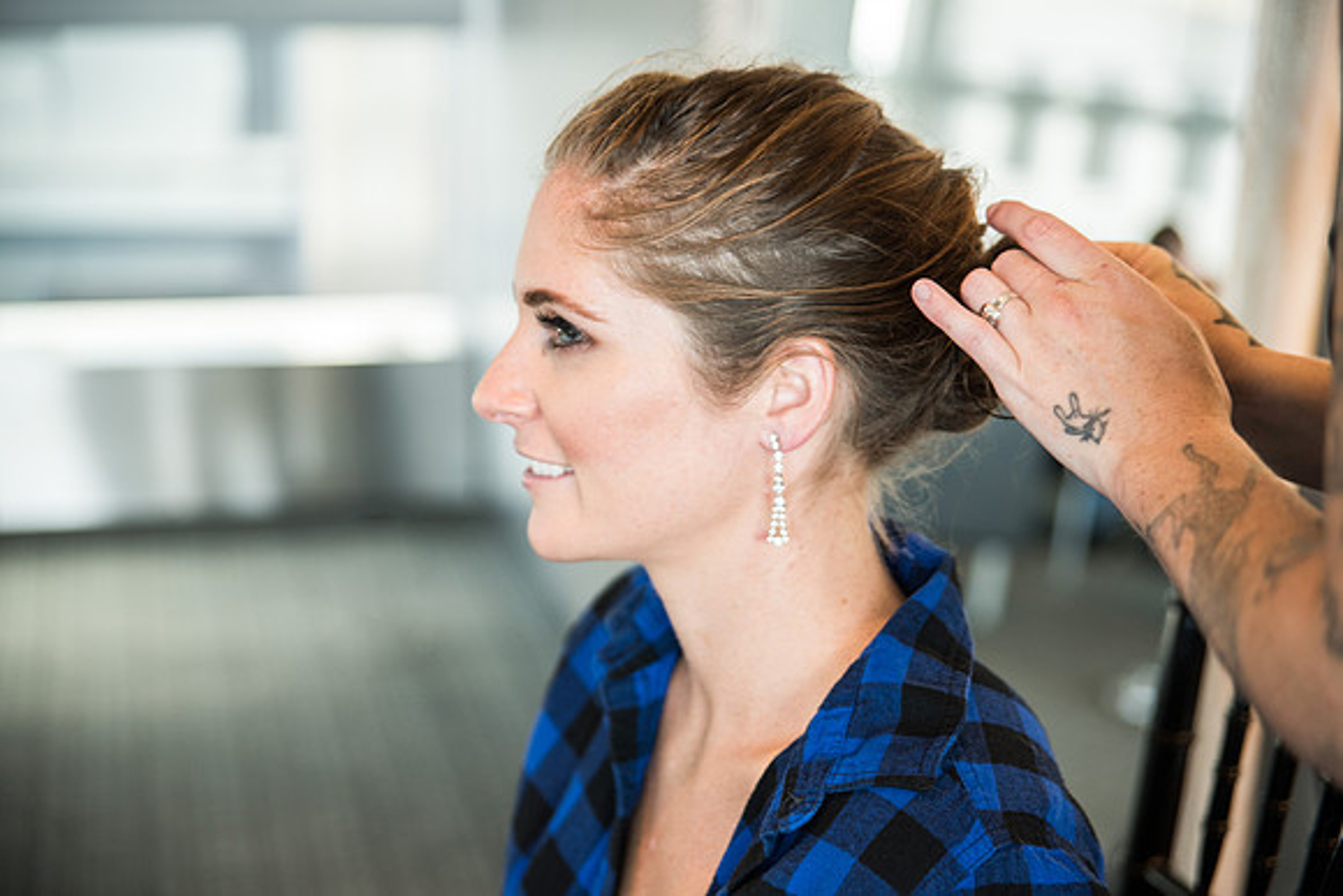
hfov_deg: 28.8
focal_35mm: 70
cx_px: 672
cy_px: 448
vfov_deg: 19.5
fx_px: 2612
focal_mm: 70
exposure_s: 1/100
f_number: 2.8
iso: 360
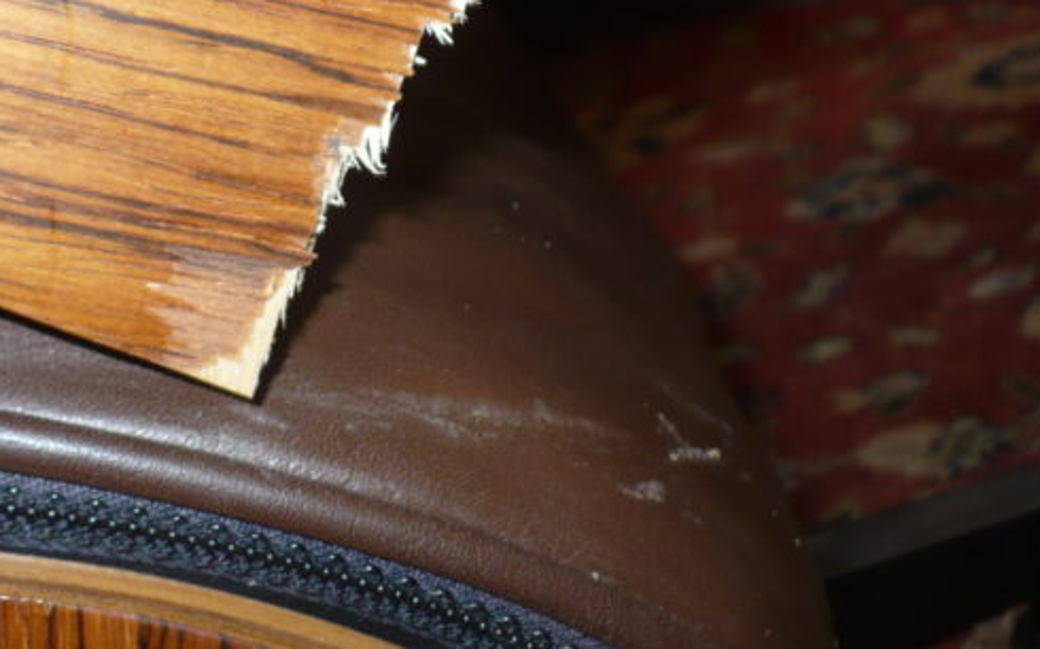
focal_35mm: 82
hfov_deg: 25.2
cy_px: -4
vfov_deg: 15.6
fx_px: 2324
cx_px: 405
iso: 100
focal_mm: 6.1
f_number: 2.8
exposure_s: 1/30
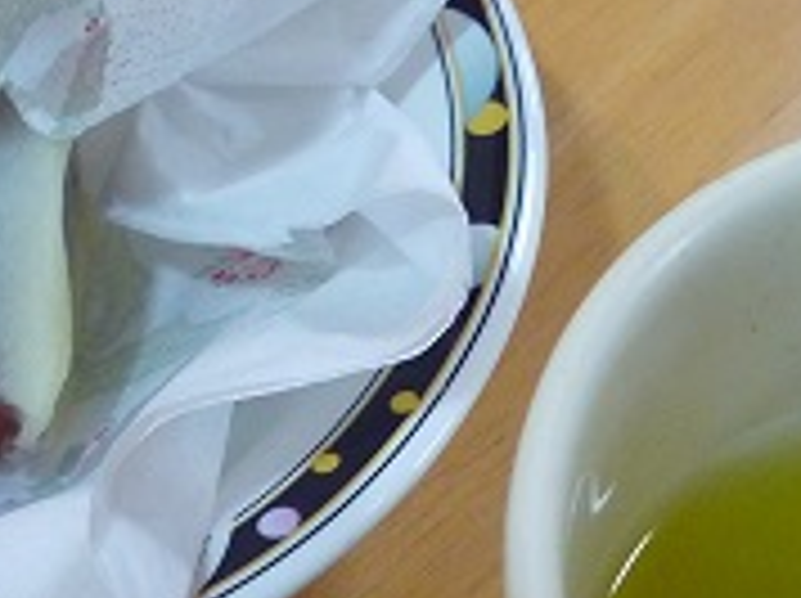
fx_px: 2080
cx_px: 410
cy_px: 477
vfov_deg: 16.3
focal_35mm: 90
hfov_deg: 21.8
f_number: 2.8
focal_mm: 4.4
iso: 250
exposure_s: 1/30
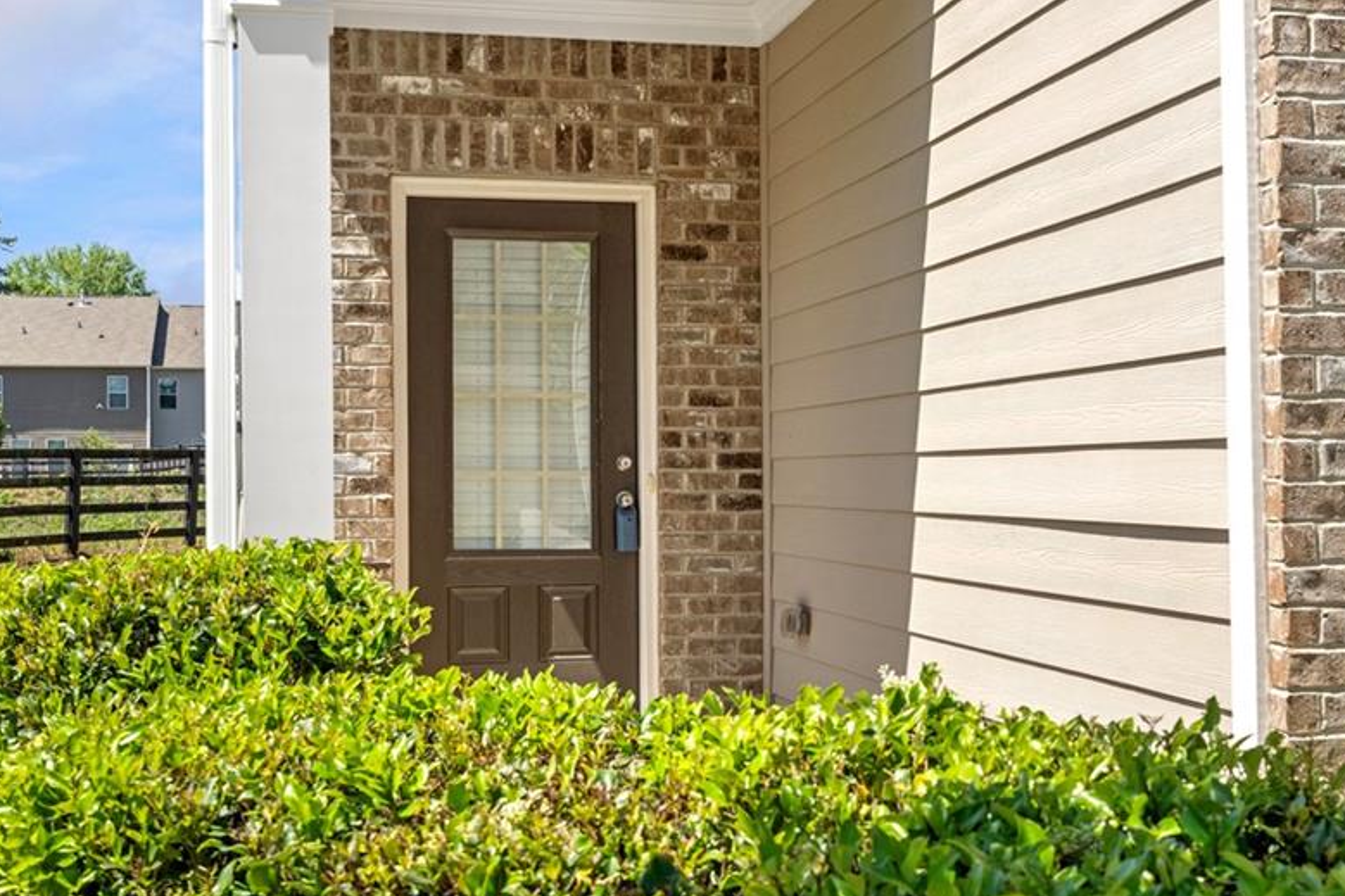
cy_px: 364
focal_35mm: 46
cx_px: 844
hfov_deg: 42.4
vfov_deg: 29.2
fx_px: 1718
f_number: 8
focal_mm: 35
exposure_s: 1/640
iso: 400
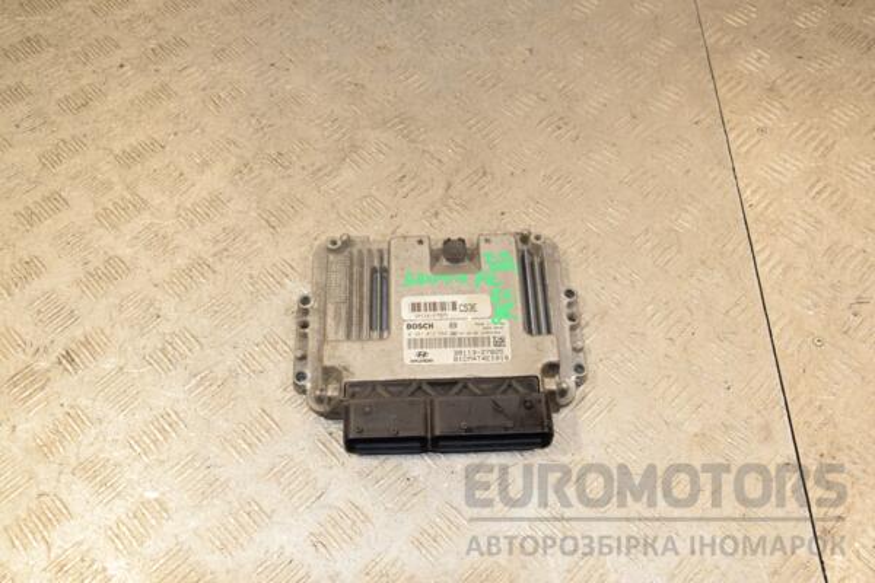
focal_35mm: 33
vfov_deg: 40.0
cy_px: 292
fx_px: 802
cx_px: 438
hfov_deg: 57.2
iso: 800
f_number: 6.3
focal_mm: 22
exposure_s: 1/200
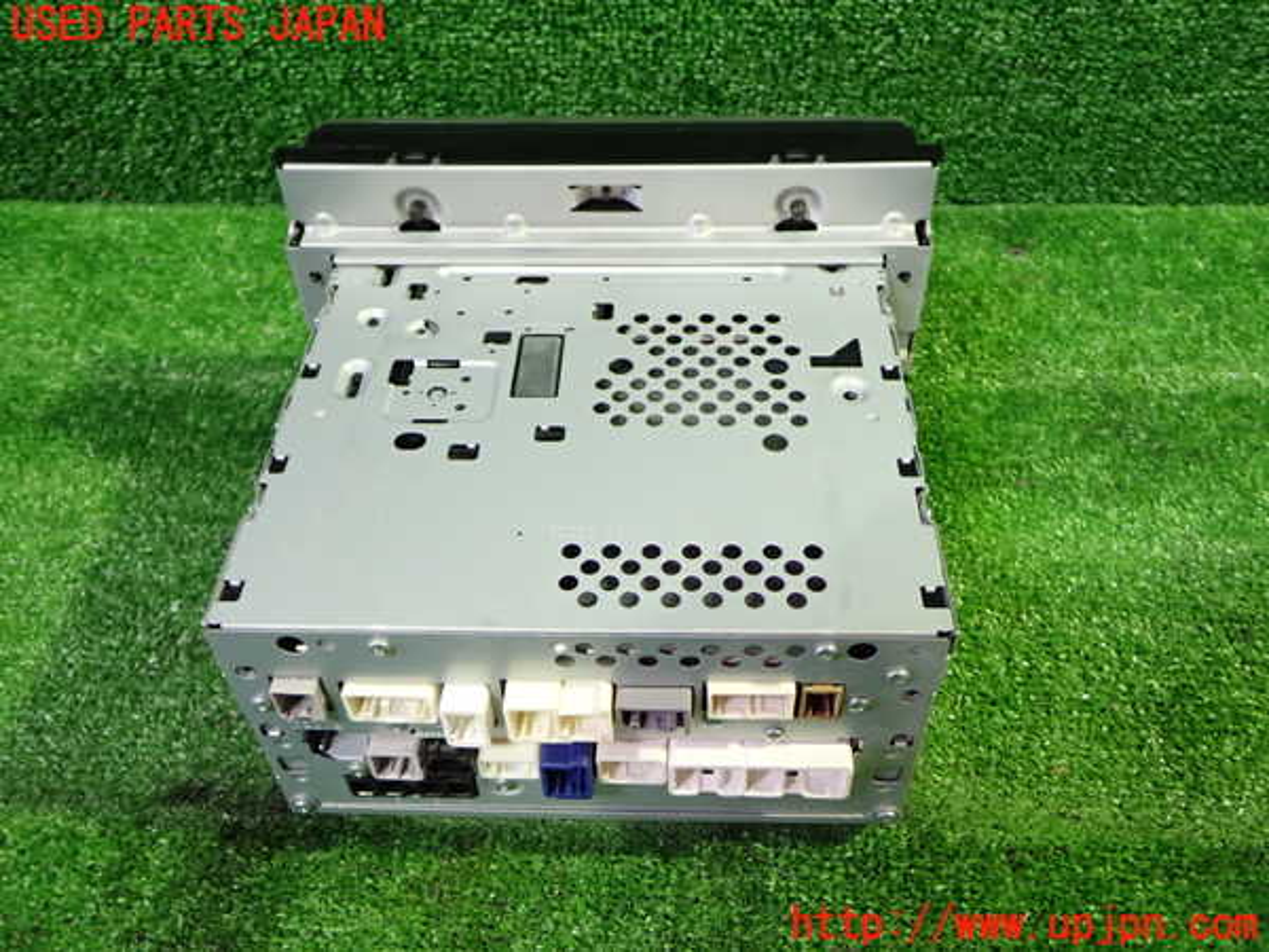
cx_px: 634
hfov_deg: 60.0
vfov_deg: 46.8
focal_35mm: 30
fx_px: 1100
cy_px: 476
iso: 500
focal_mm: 5.4
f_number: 2.3
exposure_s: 1/30
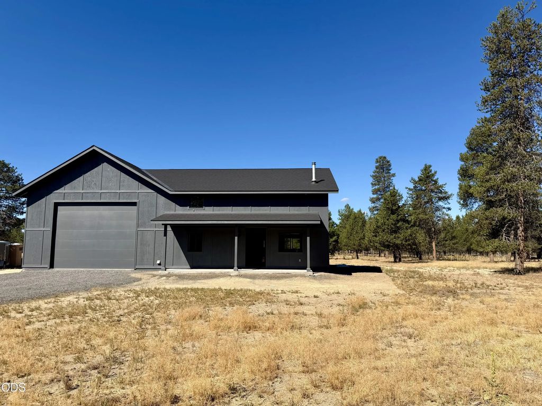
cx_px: 271
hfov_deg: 71.6
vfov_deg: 56.8
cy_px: 203
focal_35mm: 24
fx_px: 376
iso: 80
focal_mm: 6.76
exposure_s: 1/4673
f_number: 1.78
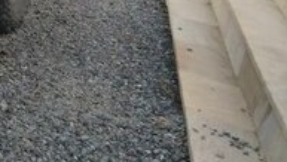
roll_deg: -7.8
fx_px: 823
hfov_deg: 17.2
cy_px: -35
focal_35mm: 108
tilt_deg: -16.6
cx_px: -183
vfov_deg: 11.0
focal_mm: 4.15
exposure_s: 1/33
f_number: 2.2
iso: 32
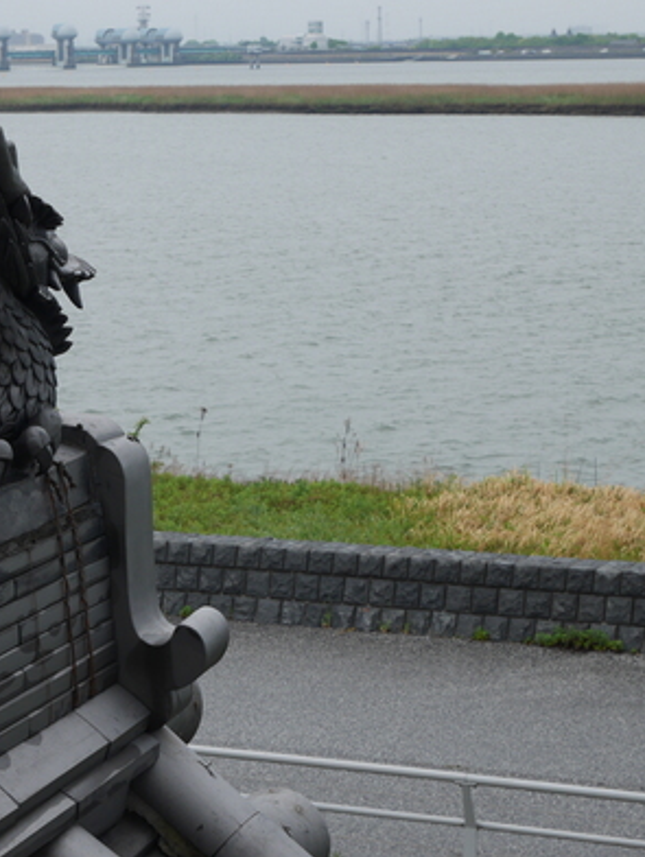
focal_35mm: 98
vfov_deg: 20.0
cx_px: 277
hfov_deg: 15.1
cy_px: 409
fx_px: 2429
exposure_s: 1/250
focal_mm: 32
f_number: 8
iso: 200
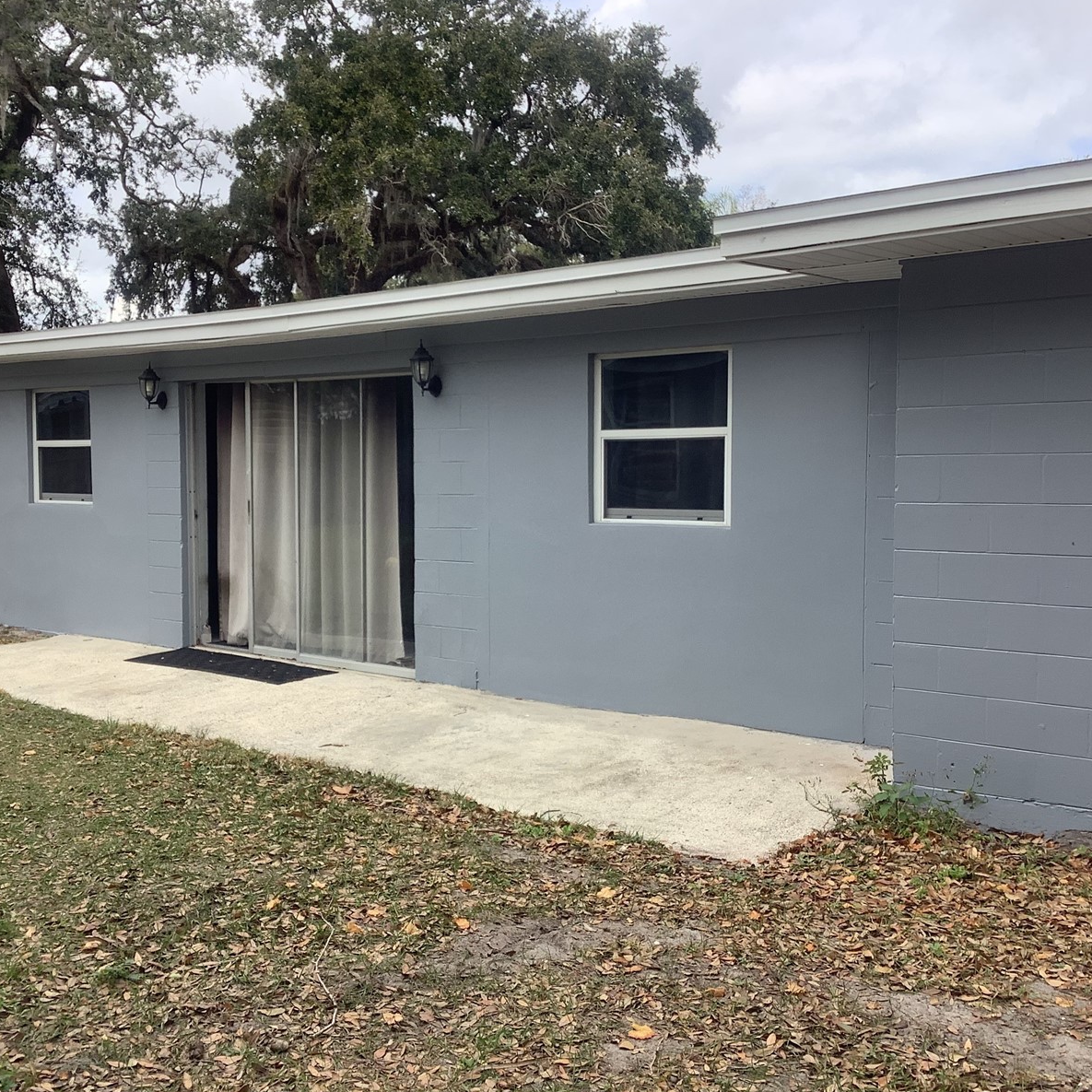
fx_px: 1321
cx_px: 496
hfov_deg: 44.9
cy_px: 546
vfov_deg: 44.9
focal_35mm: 37
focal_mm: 3.3
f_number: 2.4
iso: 25
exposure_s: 1/344
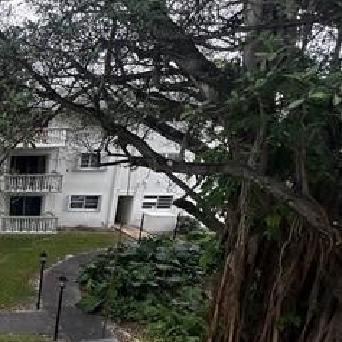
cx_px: -107
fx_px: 347
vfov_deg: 51.1
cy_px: 241
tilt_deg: -19.4
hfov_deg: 35.2
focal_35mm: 31
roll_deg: -0.6
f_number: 1.8
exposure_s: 1/130
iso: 32
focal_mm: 1.57
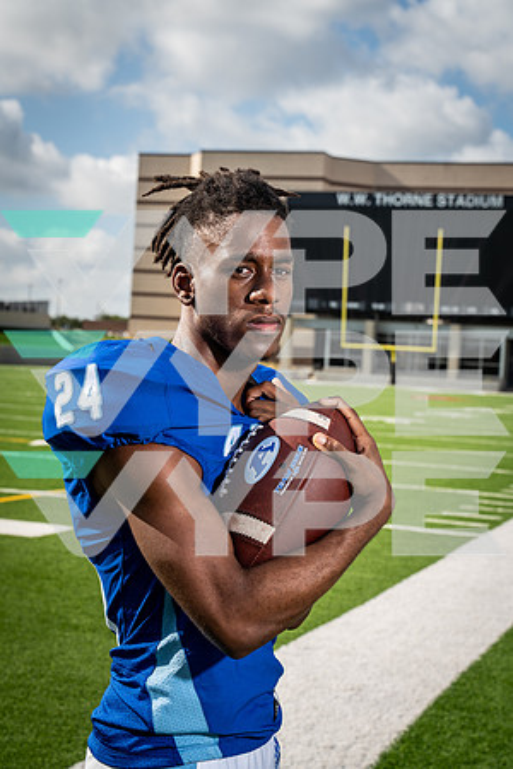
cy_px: 384
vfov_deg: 28.8
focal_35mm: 70
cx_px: 256
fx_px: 1496
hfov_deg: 19.5
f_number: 8
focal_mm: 70
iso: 125
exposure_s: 1/250
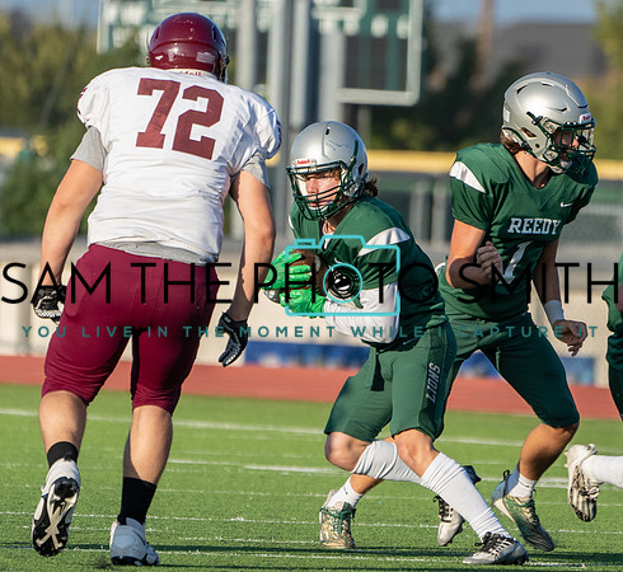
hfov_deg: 2.1
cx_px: 558
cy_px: 322
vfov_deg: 2.0
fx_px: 16785
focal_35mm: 859
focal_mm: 400
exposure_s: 1/1250
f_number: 5.6
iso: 320
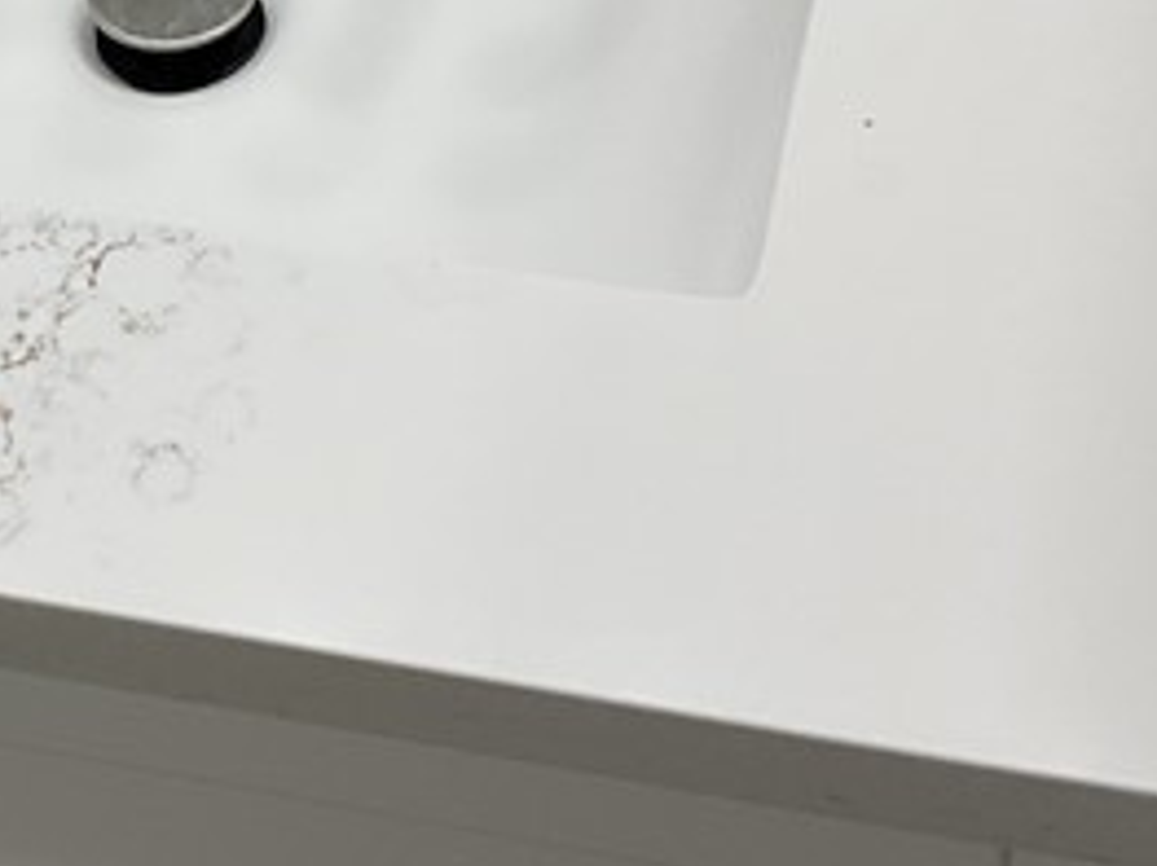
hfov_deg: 16.9
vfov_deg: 12.8
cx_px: -110
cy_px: -189
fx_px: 3775
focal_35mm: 113
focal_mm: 3
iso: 25
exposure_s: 1/120
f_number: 1.8
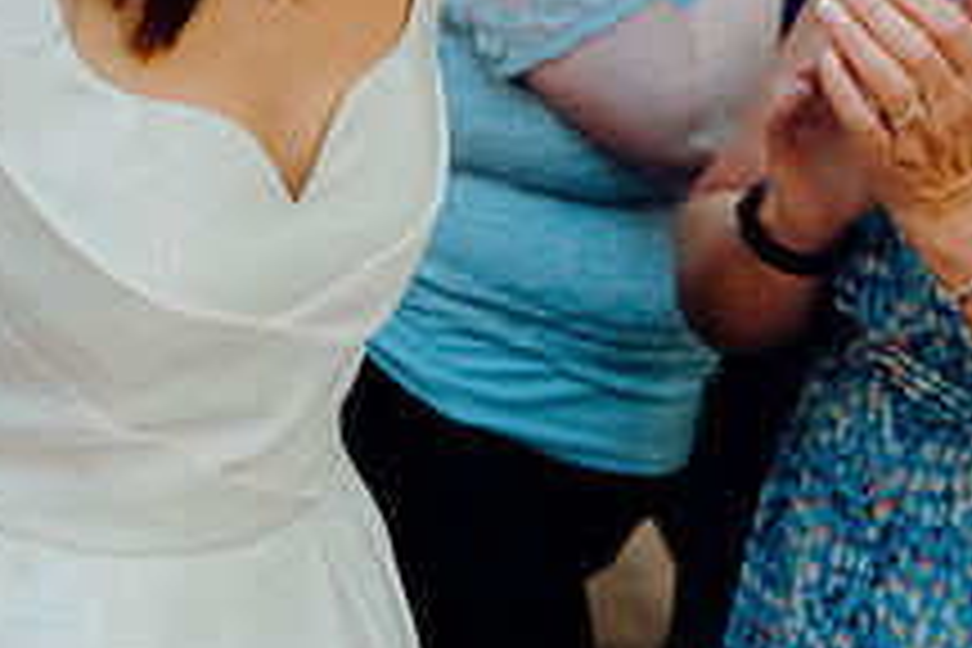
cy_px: 29
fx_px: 2322
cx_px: 50
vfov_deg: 15.6
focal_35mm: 86
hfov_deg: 22.9
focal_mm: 32
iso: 3200
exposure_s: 1/160
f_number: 3.5
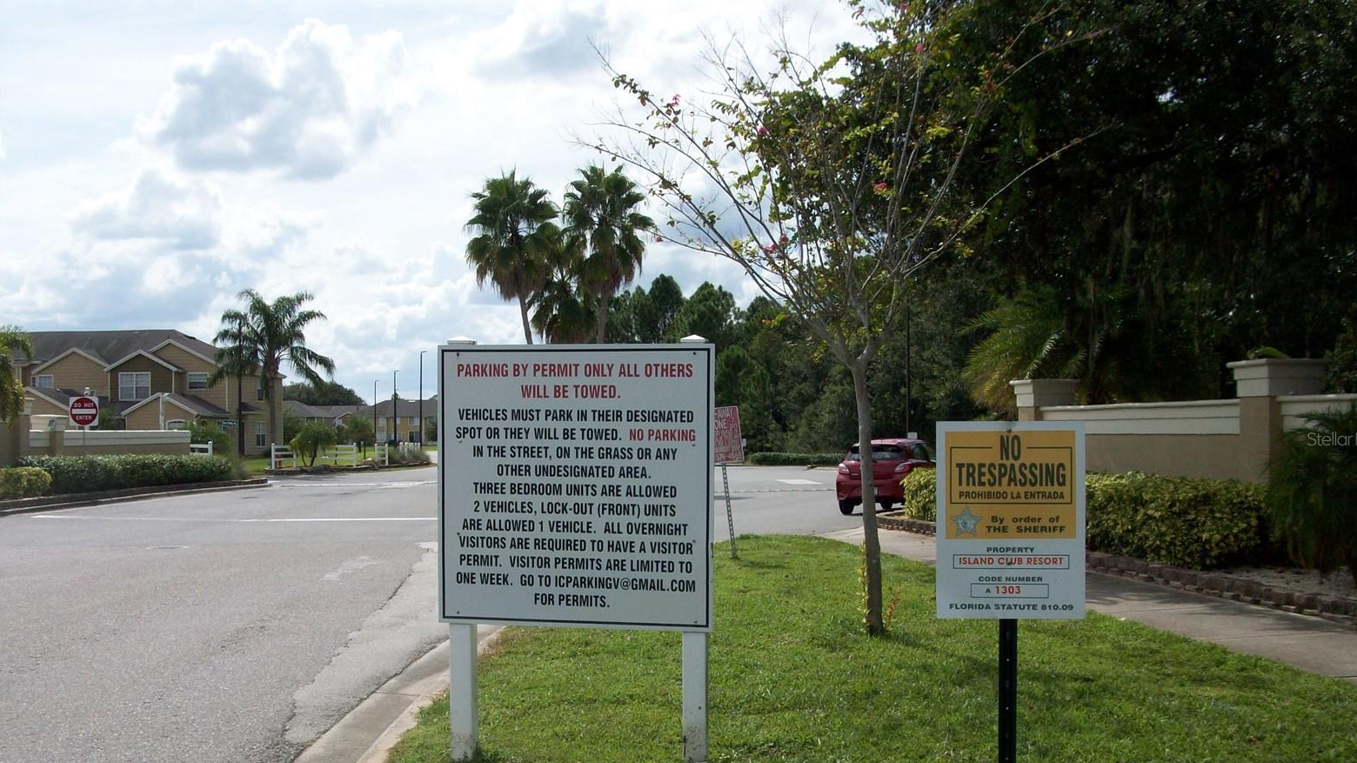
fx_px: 1367
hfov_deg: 52.8
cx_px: 693
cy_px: 438
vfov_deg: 31.1
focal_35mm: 38
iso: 64
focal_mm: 5.7
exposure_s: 1/529
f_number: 5.5
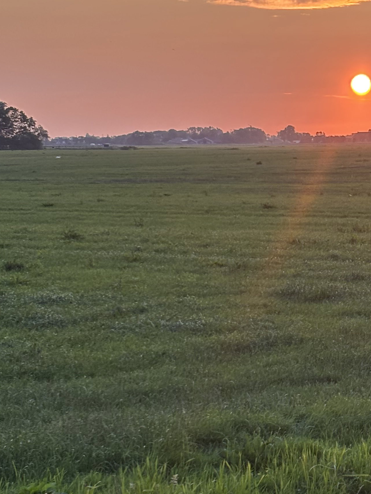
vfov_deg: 16.1
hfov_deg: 12.0
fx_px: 1744
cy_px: 360
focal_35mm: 122
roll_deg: +0.5
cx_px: 395
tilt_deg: -7.8
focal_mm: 5.96
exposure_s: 1/468
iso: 32
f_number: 1.6
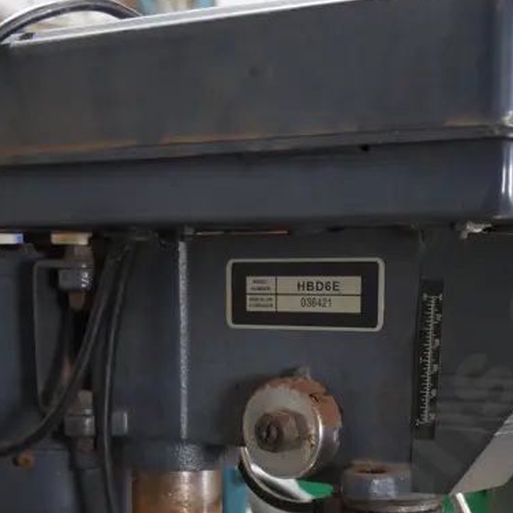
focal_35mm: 77
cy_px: 656
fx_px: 1291
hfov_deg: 22.5
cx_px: 279
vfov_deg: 20.6
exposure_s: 1/60
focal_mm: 16
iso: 640
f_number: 3.6
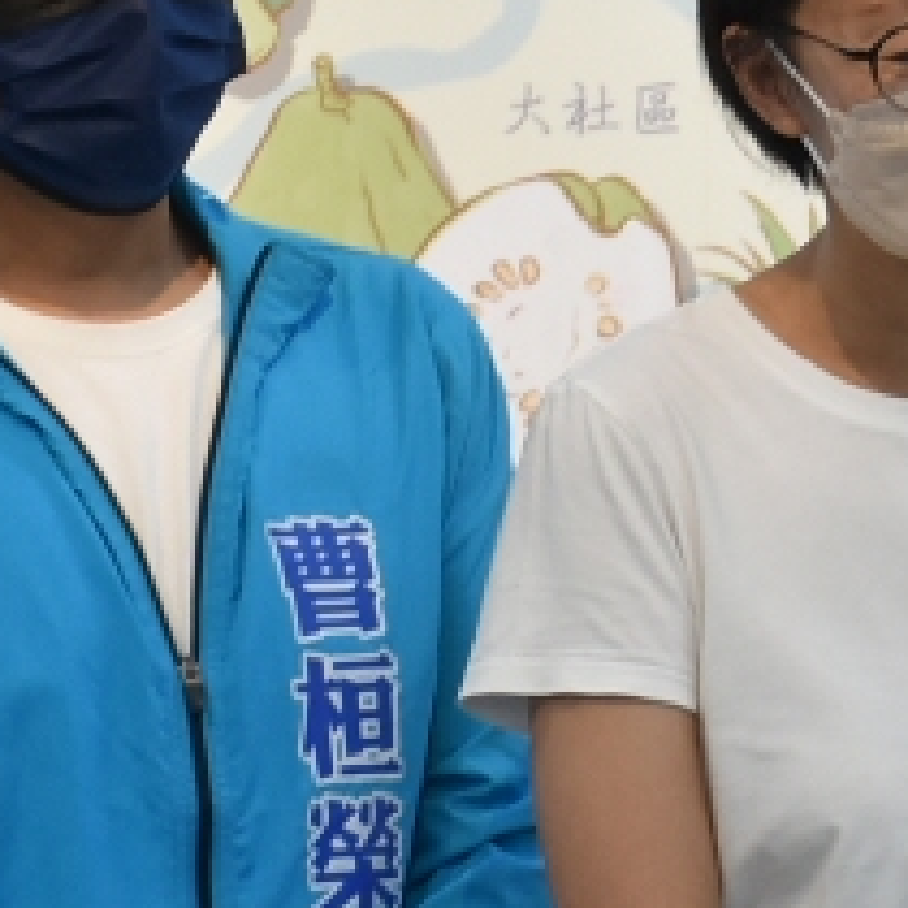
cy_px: 489
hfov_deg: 4.6
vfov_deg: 4.6
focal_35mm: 379
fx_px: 11247
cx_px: 1779
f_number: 4.8
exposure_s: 1/60
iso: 560
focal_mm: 52
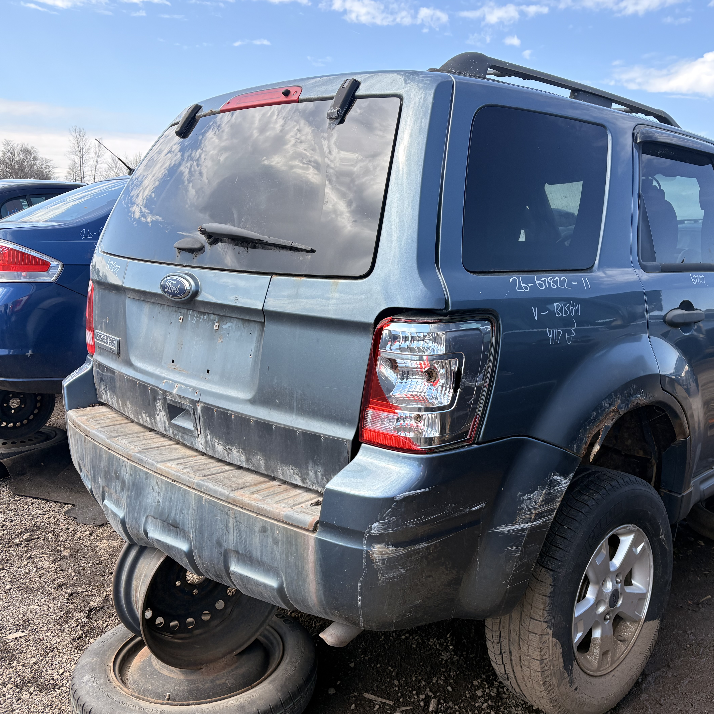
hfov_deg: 52.0
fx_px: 723
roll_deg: -2.9
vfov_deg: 52.5
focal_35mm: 31
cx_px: 446
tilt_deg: -8.8
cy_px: 357
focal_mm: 5.96
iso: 64
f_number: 1.6
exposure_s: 1/1263
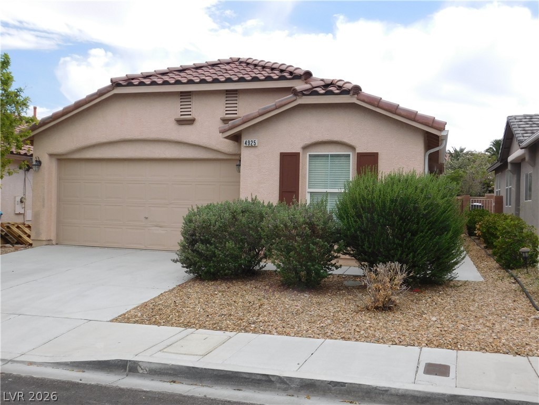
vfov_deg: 39.7
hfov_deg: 51.4
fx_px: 561
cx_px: 270
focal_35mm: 36
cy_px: 202
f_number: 3.5
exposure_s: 1/1000
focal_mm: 6.3
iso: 125
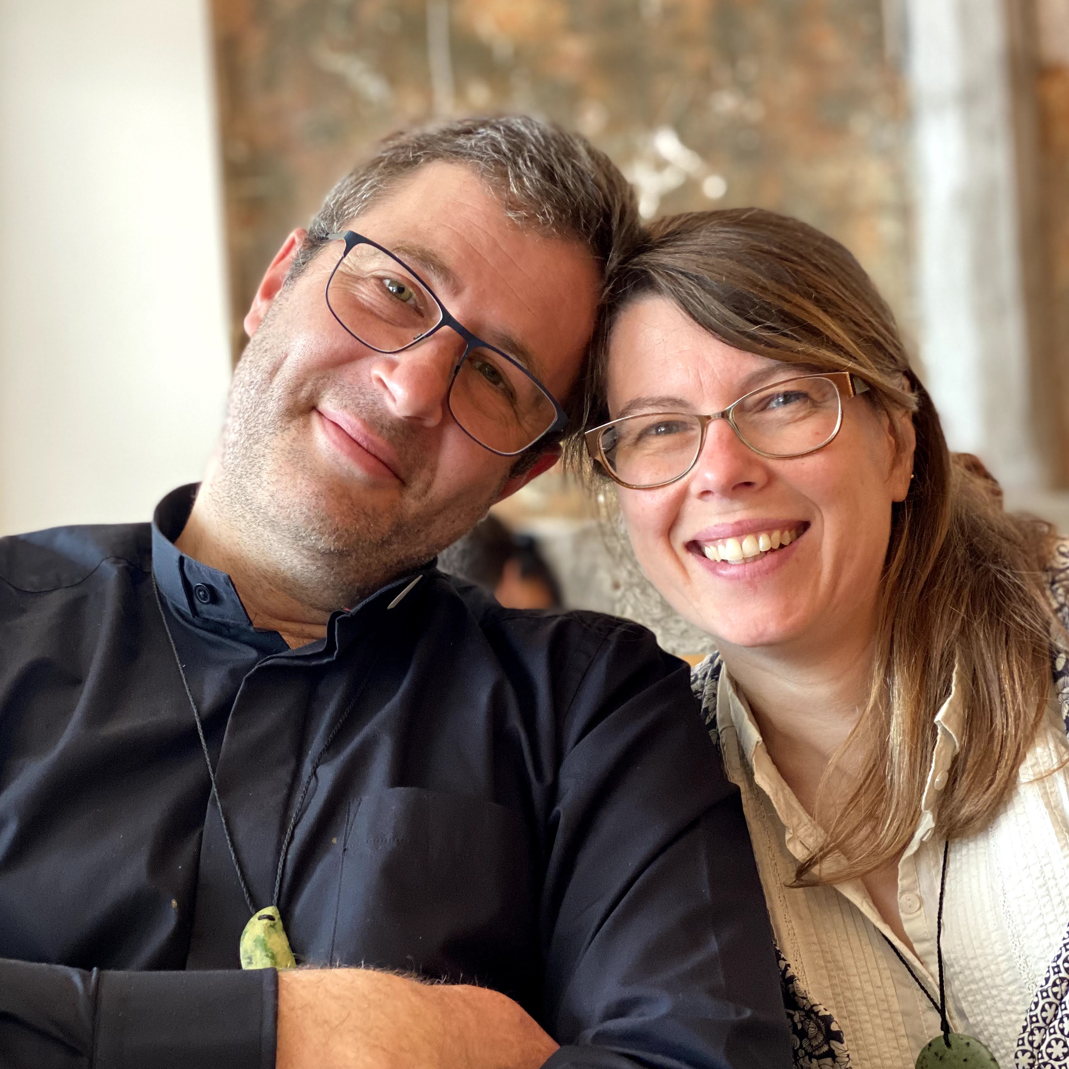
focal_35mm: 62
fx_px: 2166
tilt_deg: +1.7
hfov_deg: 27.7
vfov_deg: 27.7
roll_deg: +3.3
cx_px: 536
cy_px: 607
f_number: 2
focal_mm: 6
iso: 160
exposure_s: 1/50
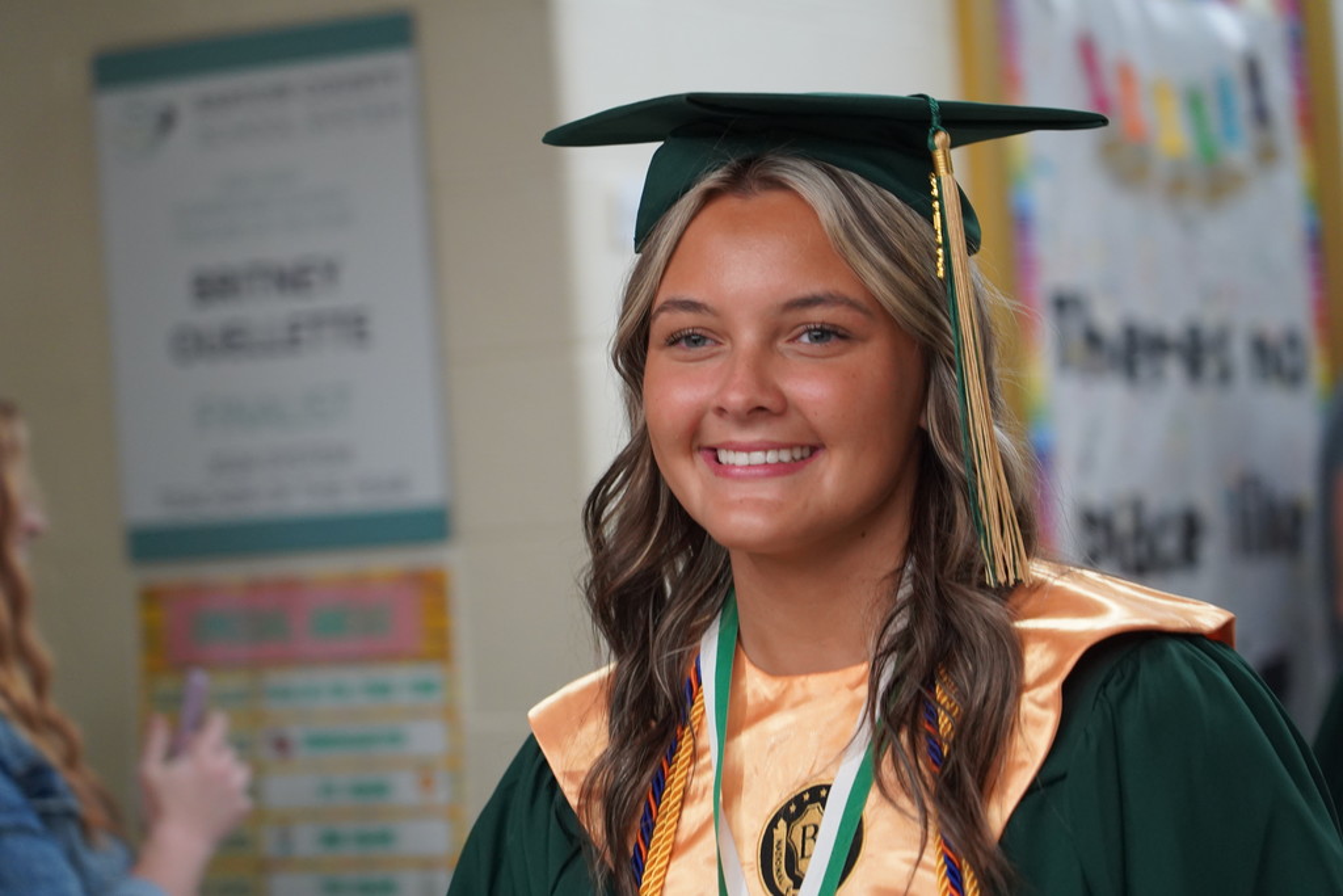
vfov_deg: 13.0
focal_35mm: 105
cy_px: 448
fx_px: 3917
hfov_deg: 19.5
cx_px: 672
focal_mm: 105
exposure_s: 1/160
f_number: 4
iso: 2500
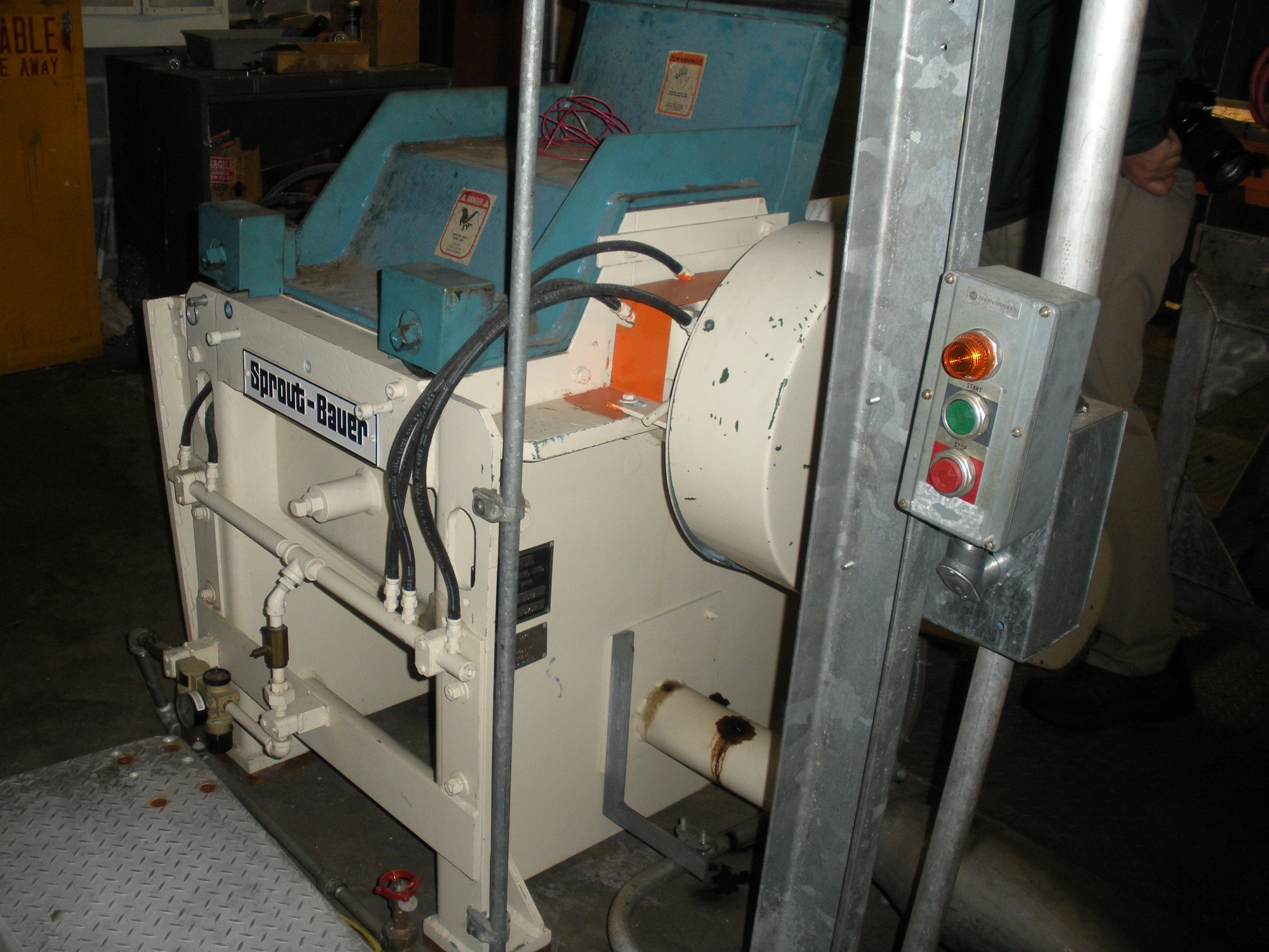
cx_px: 634
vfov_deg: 39.7
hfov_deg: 51.4
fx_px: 1320
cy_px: 476
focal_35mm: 36
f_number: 3.5
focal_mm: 6.3
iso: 165
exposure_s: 1/60
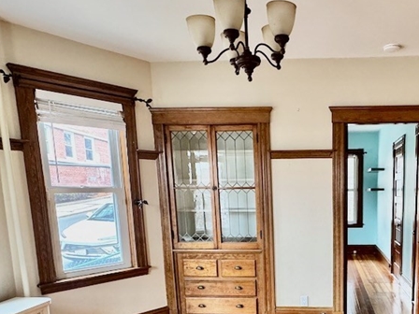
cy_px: 256
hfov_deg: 54.3
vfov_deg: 42.0
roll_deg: +0.1
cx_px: 312
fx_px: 387
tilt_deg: -10.5
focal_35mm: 32
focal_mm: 2.22
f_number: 2.2
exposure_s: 1/99
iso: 320
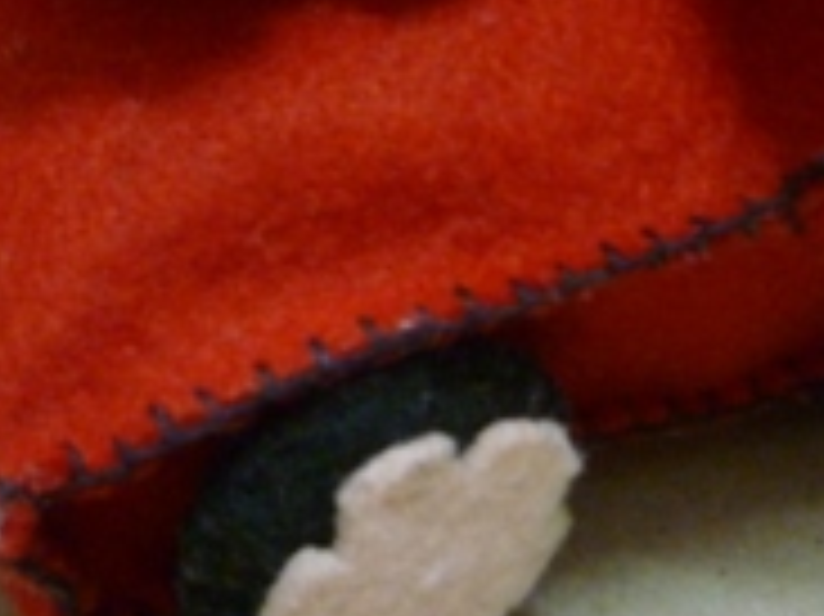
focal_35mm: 76
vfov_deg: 18.9
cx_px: 500
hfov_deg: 25.6
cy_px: 9
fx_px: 1808
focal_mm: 5.2
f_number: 3.3
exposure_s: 1/5
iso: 400
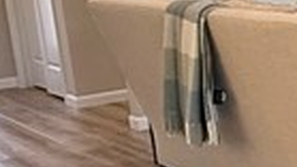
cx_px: 665
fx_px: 882
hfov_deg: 14.4
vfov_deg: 10.8
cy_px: 69
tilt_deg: -9.1
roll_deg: +2.5
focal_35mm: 112
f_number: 2.2
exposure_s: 1/120
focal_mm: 2.22
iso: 320
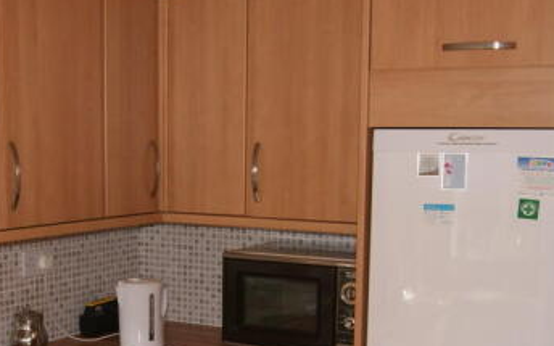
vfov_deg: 20.0
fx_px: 966
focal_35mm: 64
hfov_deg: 31.8
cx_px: 199
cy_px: 295
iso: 100
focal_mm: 22
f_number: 5
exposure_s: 1/160
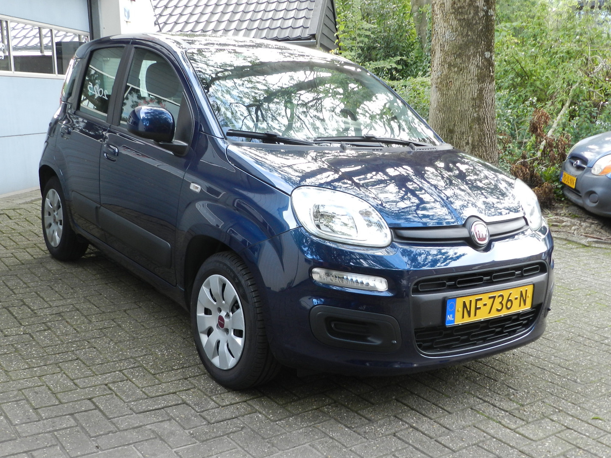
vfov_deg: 37.7
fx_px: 671
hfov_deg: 49.0
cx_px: 306
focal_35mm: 38
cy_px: 229
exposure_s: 1/40
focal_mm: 6.7
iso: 160
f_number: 4
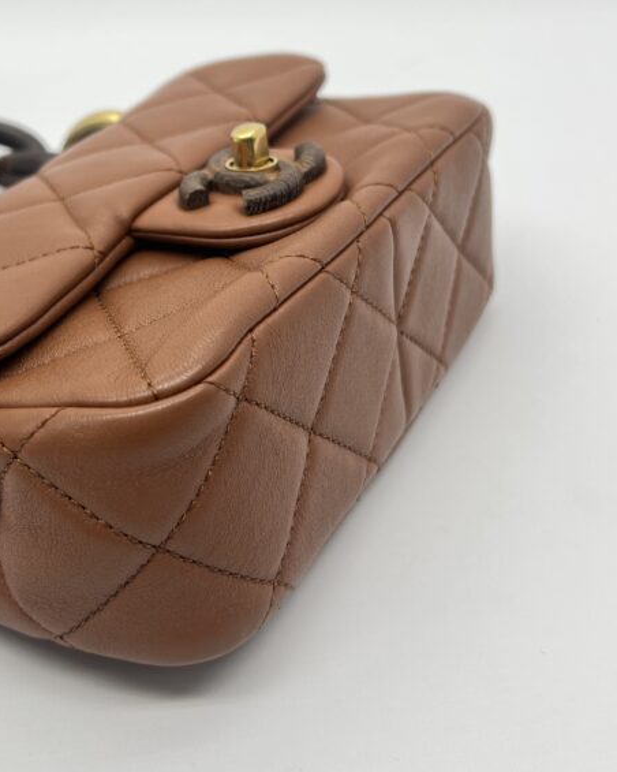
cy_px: 281
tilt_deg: -30.6
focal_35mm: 46
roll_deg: -0.3
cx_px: 192
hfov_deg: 32.4
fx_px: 1050
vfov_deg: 40.0
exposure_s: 1/103
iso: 32
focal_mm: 5.7
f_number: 1.5
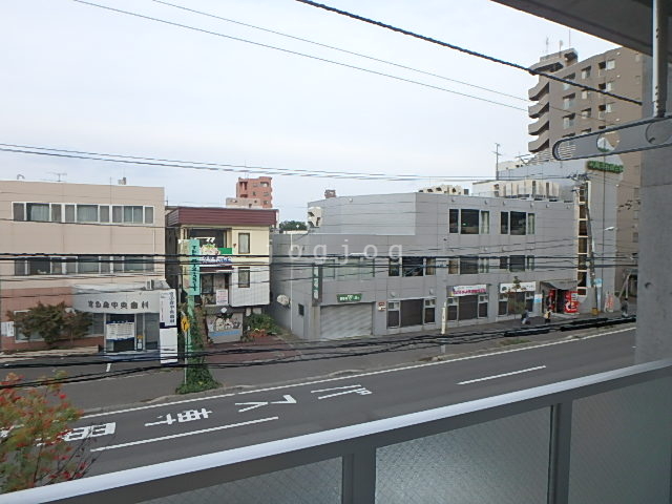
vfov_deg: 63.4
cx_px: 336
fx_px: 408
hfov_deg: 79.0
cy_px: 252
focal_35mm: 21
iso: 125
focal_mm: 3.7
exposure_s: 1/200
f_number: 3.5
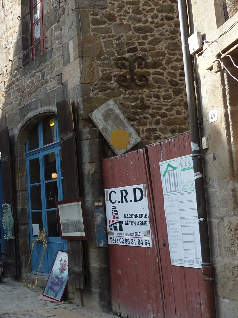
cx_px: -56
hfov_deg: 23.6
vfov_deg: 34.3
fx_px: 513
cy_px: 149
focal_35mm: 56
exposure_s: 1/125
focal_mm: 4.1
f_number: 4
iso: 80
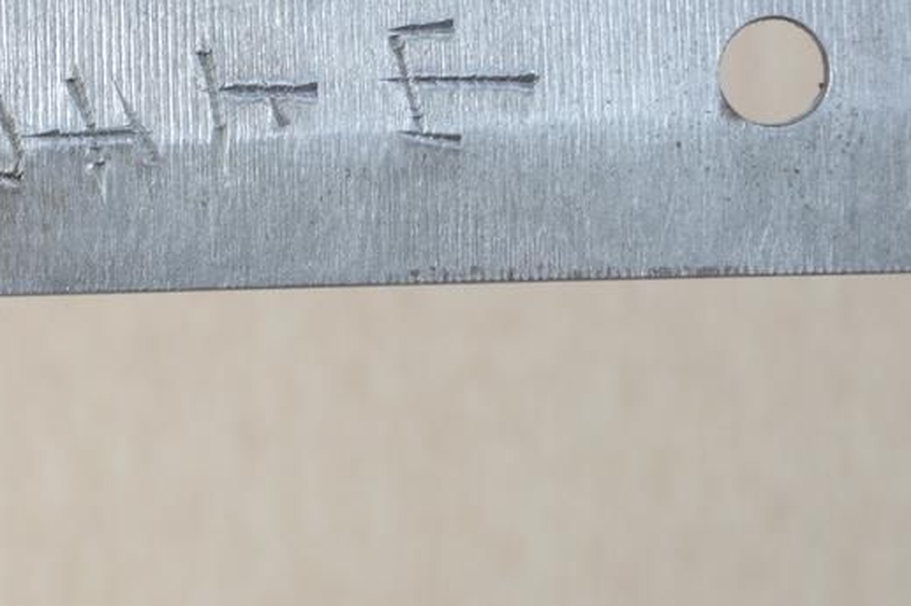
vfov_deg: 5.1
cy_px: 114
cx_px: -51
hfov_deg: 7.6
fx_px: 6777
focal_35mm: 268
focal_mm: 66
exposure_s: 1/2
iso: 400
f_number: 11
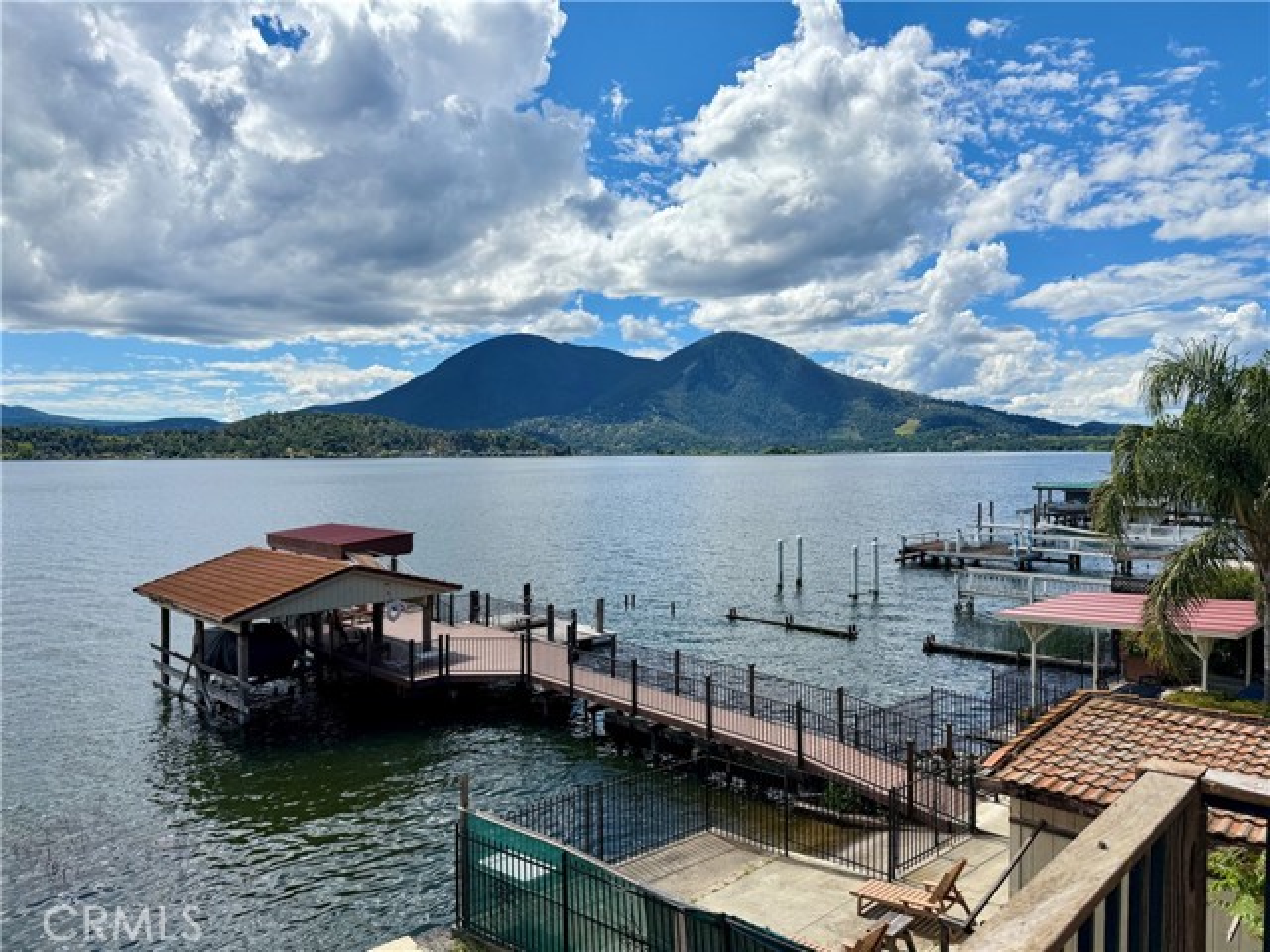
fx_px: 881
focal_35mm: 24
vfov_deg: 56.8
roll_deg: +0.7
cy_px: 476
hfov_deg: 71.6
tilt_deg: -2.9
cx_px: 635
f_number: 1.78
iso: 80
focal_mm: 6.76
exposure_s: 1/8130
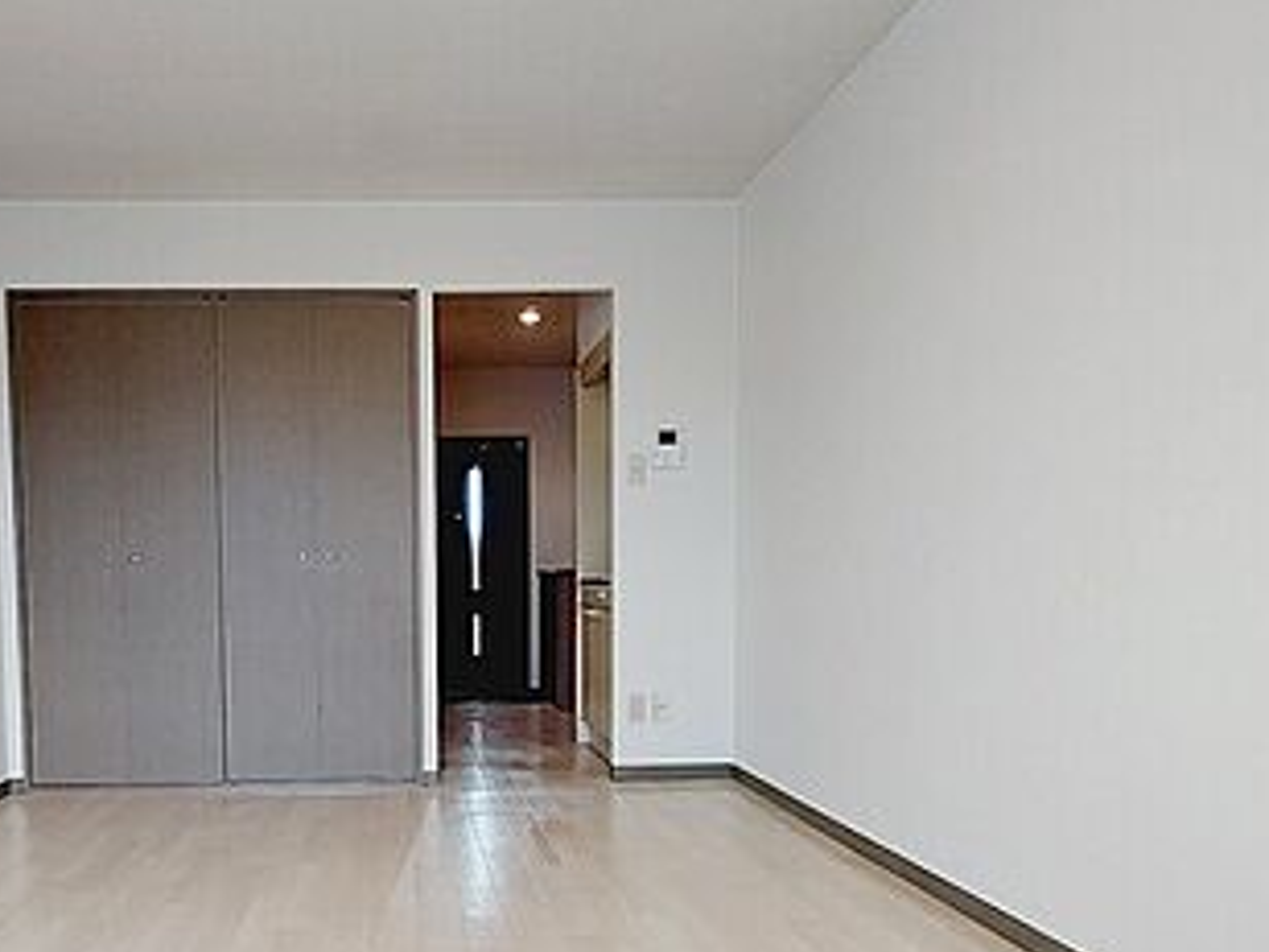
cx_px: 461
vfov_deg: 50.4
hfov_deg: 64.2
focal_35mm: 27
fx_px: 990
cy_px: 639
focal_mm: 1.74
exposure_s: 1/60
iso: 80
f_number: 2.2
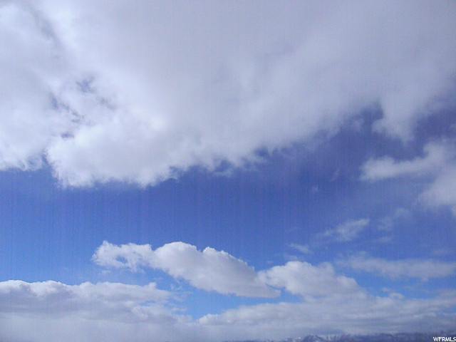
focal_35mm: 27
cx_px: 228
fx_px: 356
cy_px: 171
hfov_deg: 65.3
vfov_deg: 51.4
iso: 666
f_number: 7
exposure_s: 1/5714
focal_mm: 5
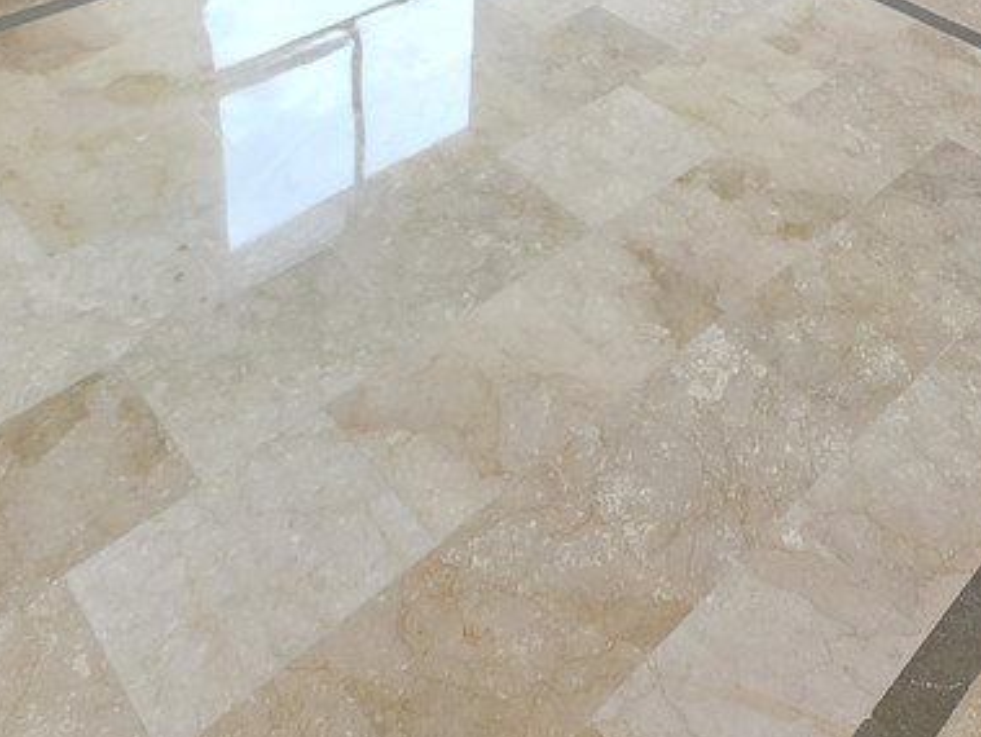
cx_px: 595
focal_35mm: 37
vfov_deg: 32.3
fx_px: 1050
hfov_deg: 49.7
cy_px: -142
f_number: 1.9
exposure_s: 1/120
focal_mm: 2.2
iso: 160
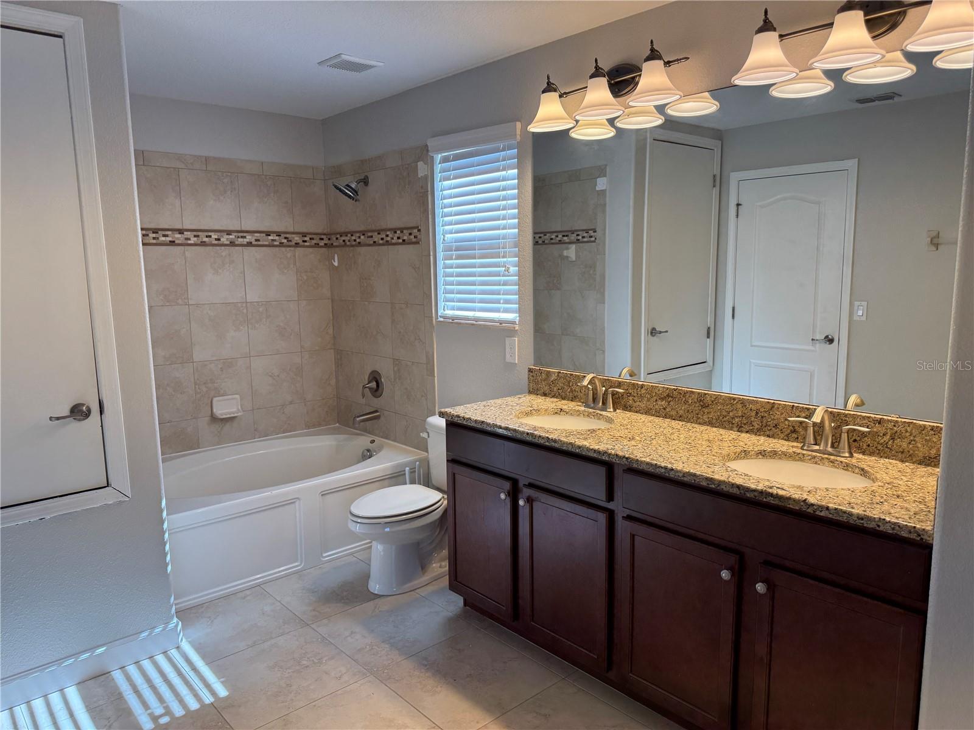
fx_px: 675
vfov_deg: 56.8
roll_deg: +0.6
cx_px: 487
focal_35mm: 24
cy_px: 365
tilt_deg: -8.0
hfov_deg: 71.6
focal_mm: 6.76
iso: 100
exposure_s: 1/120
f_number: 1.78
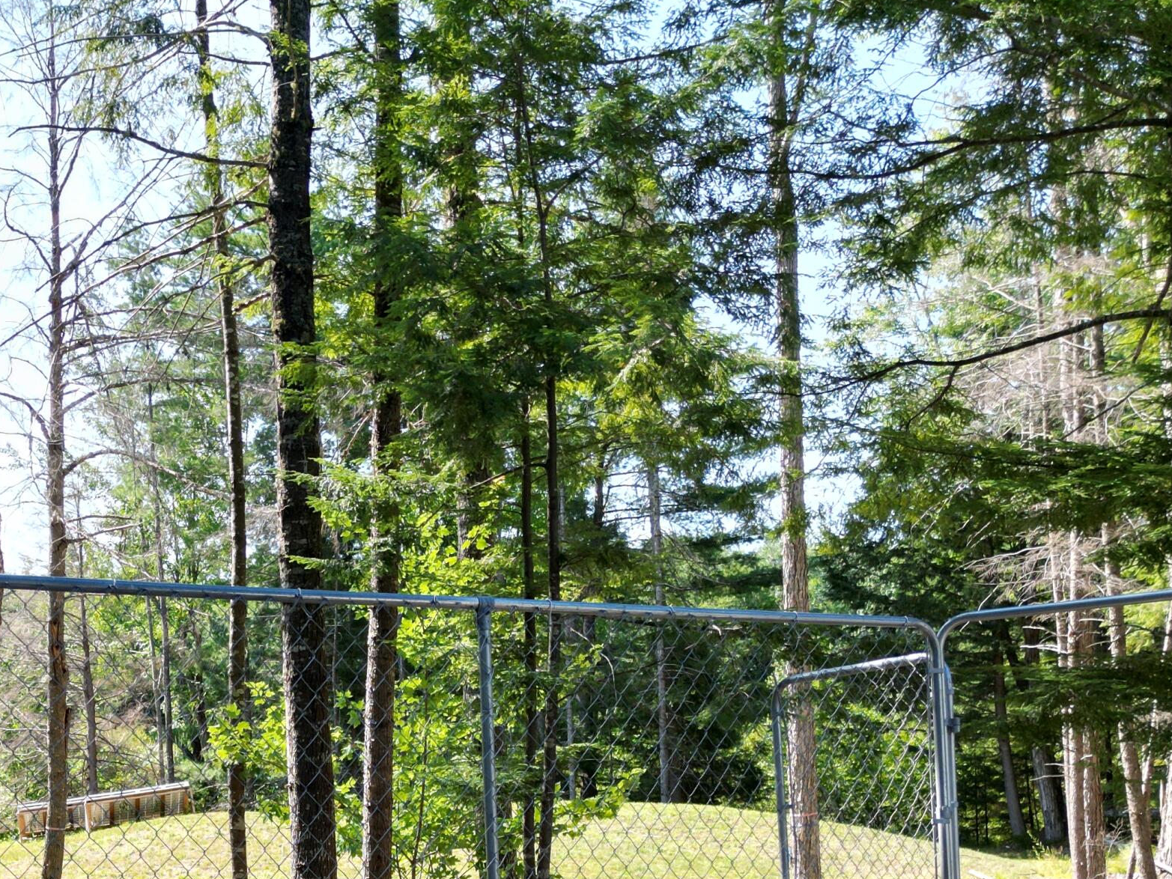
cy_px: 820
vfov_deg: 29.9
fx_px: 1558
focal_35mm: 46
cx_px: 326
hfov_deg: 40.3
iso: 100
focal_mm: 6.72
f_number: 1.7
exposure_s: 1/800
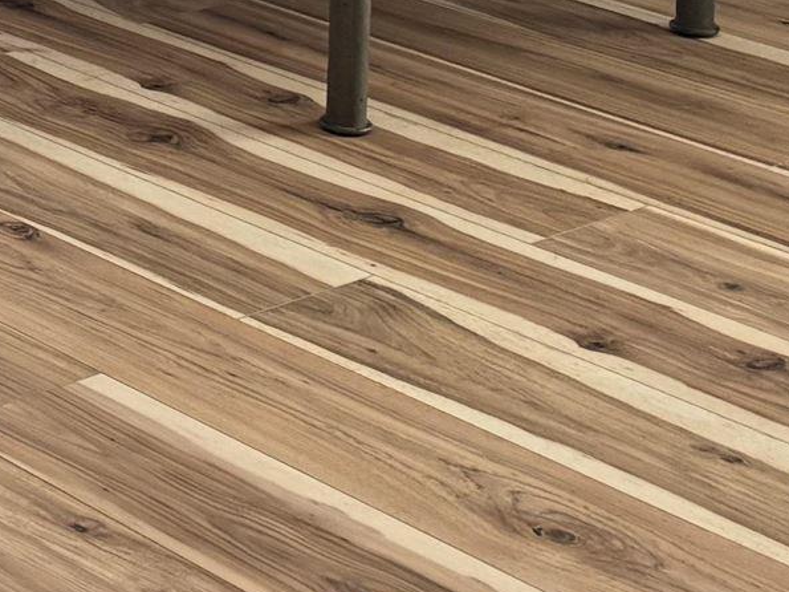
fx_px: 2826
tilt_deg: -6.4
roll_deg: +1.8
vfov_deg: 10.9
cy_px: -579
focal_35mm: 124
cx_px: -603
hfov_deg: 14.2
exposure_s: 1/121
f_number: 1.78
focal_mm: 6.76
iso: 160
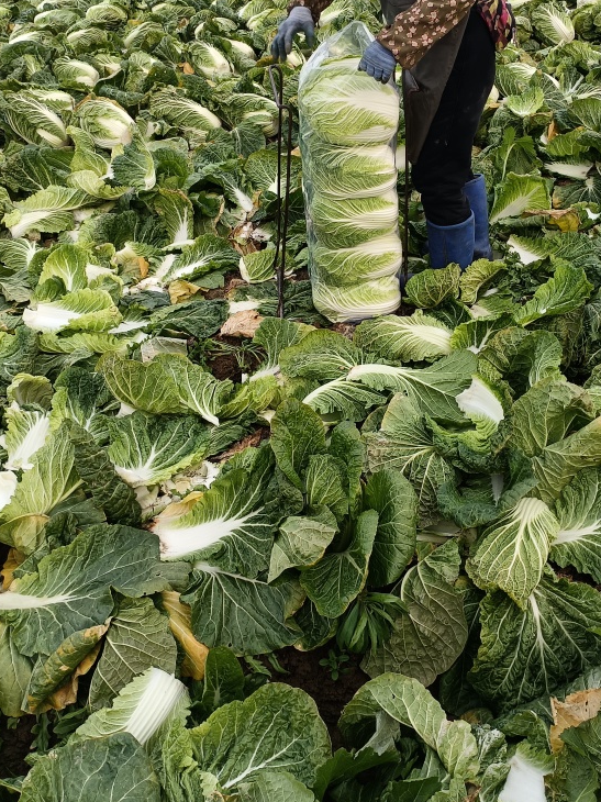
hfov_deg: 37.5
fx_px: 880
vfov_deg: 48.5
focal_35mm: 38
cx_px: 372
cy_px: 296
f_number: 1.8
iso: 100
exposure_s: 1/202
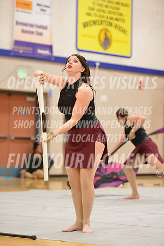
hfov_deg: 10.2
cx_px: 82
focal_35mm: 135
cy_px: 123
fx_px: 922
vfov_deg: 15.2
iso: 5000
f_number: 2.8
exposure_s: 1/250
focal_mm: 135
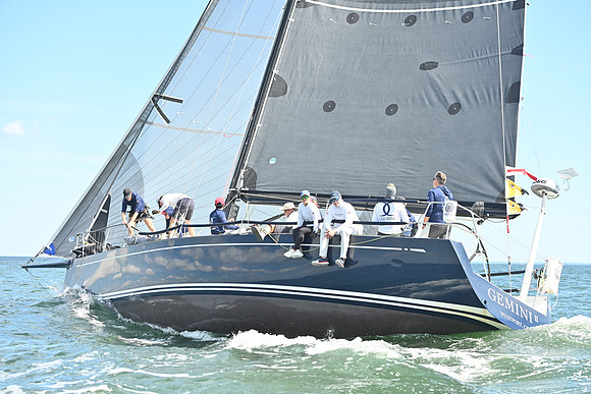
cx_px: 296
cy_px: 197
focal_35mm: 70
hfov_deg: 28.8
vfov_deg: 19.5
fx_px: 1149
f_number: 5
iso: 250
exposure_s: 1/1000
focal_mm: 70
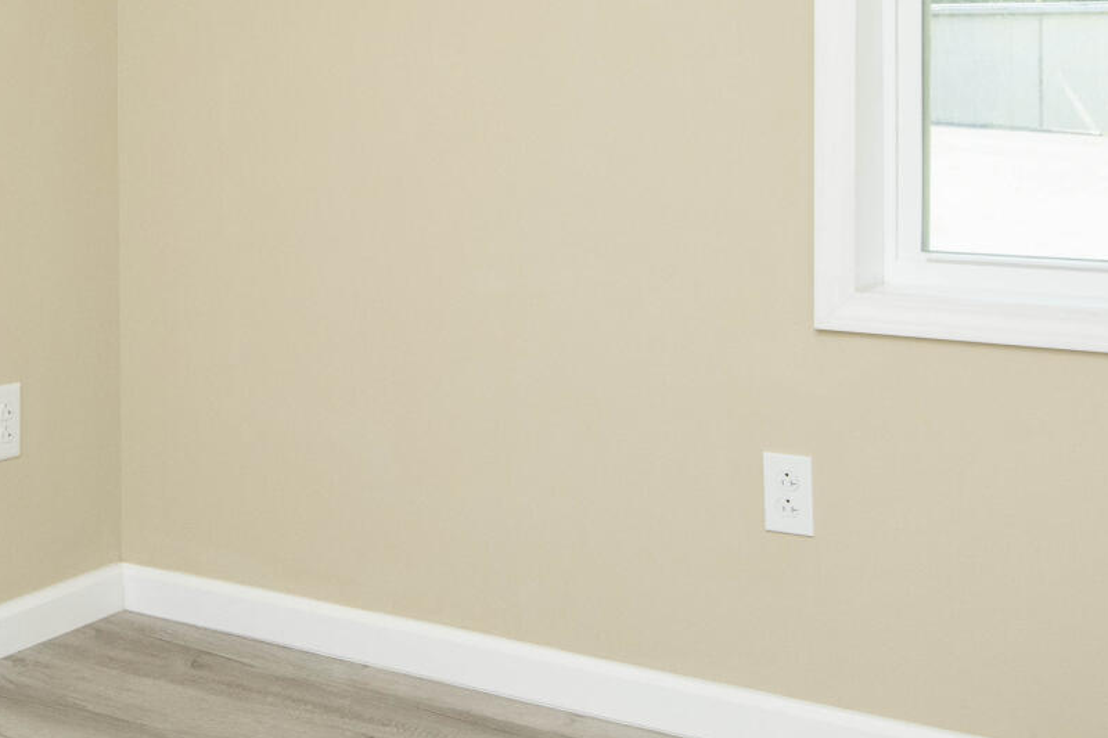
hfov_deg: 32.0
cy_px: 54
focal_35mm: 60
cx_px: 145
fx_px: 1846
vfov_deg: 22.0
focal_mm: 16
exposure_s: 1/125
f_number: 9
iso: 400
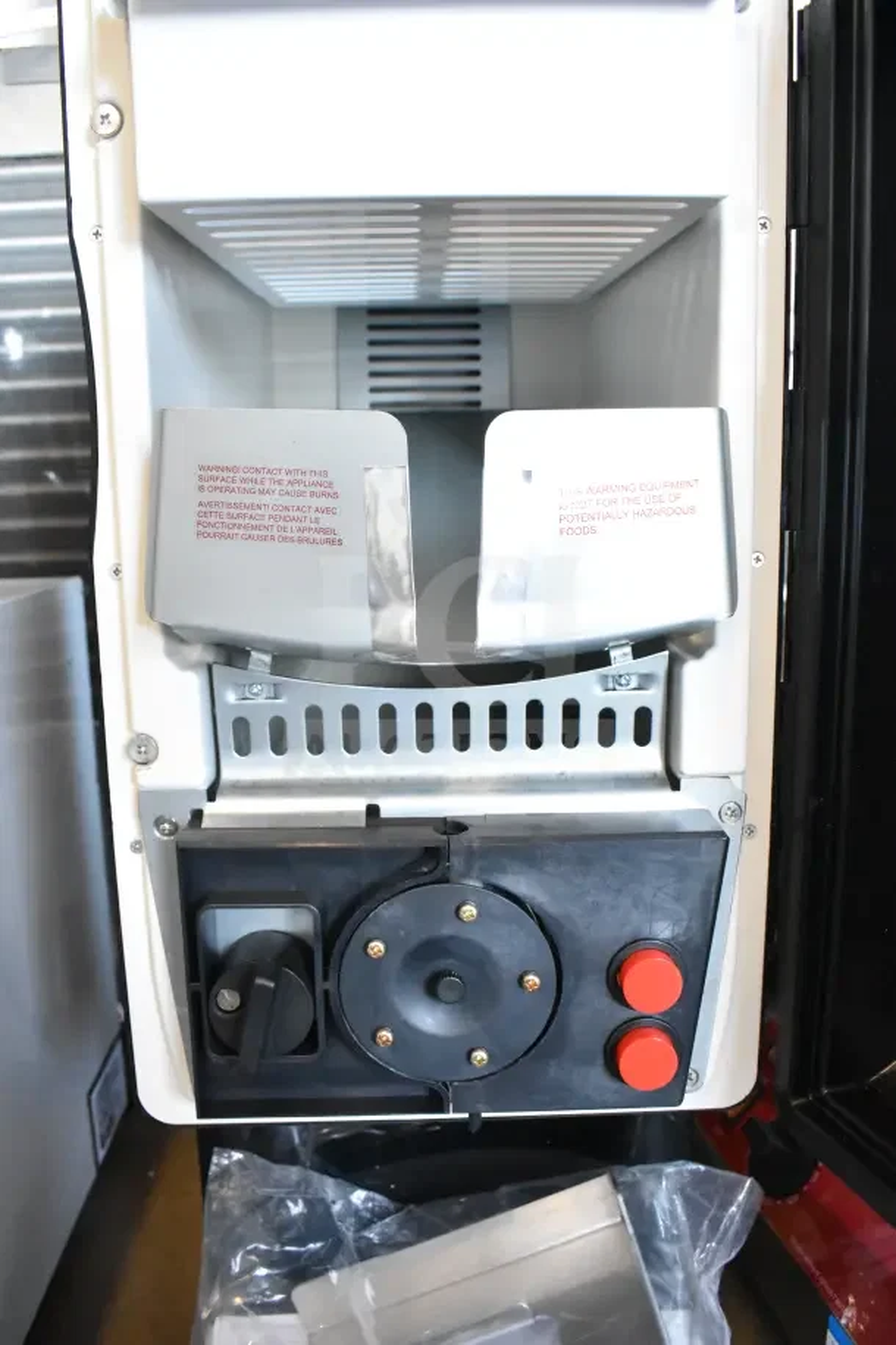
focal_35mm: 27
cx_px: 448
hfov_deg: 47.9
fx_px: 1008
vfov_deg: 67.4
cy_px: 672
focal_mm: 18
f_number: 5.6
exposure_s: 1/125
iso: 6400
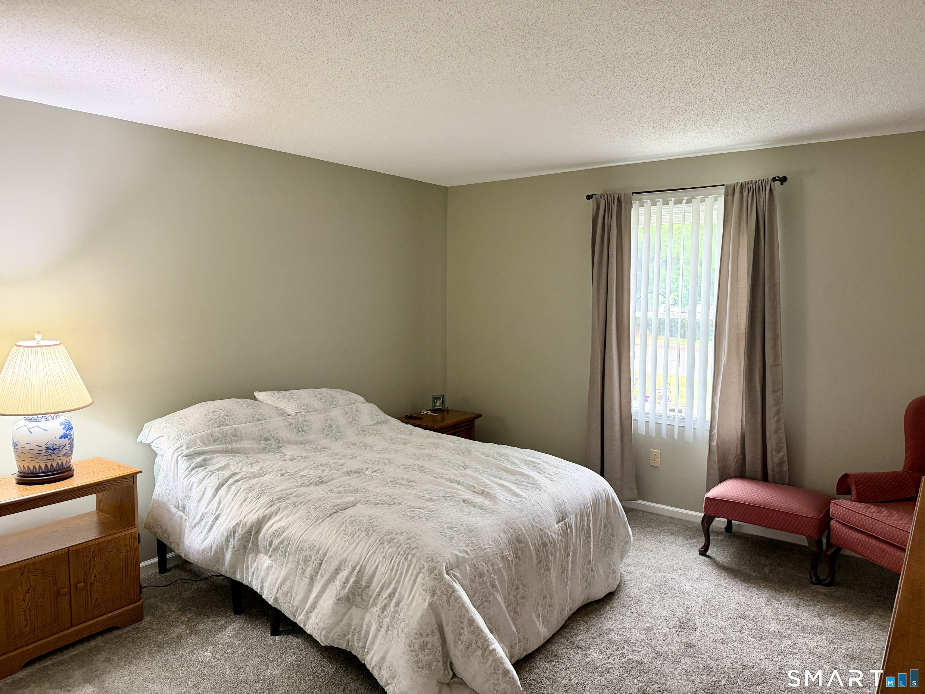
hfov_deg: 71.6
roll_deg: +0.0
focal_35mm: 24
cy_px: 347
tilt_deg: -6.6
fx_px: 641
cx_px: 462
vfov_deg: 56.8
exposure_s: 1/60
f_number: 1.78
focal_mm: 6.76
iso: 400
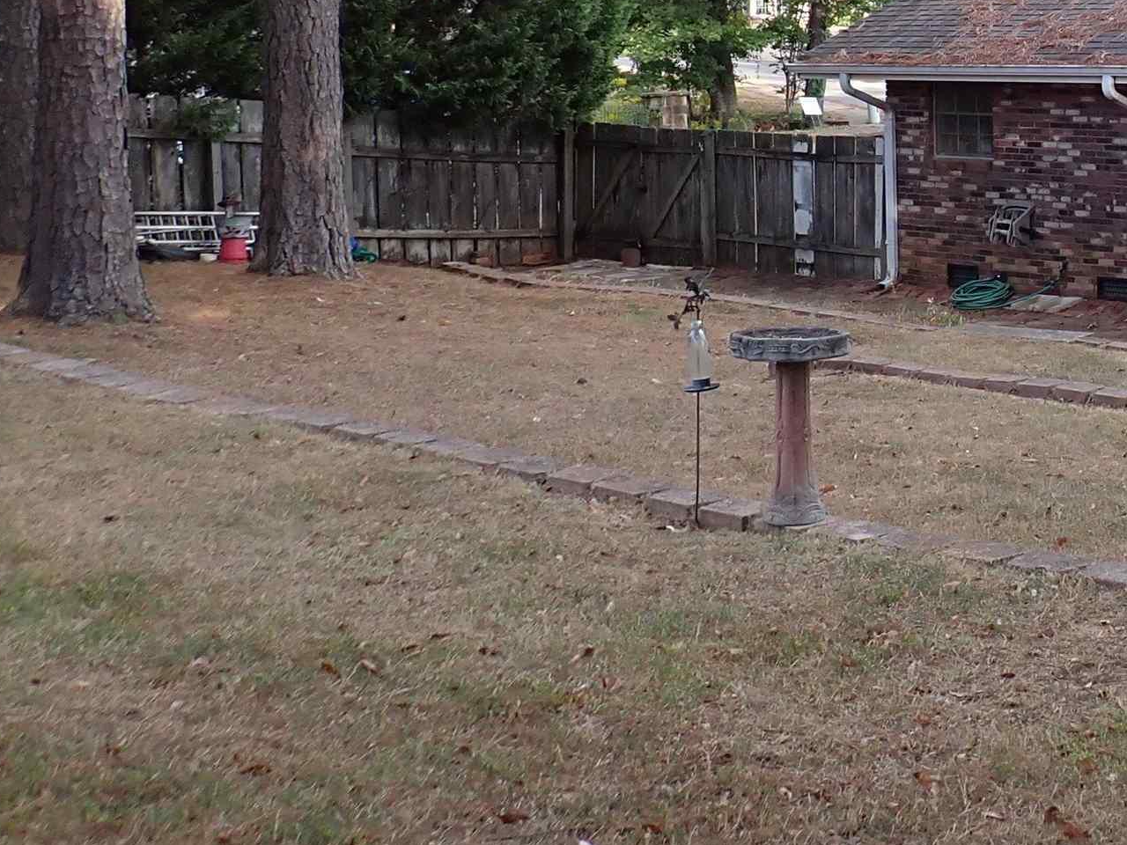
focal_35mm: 60
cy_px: 76
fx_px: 1953
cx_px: 1325
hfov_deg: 28.4
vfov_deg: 23.7
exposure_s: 1/160
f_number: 2.8
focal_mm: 4.5
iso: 100
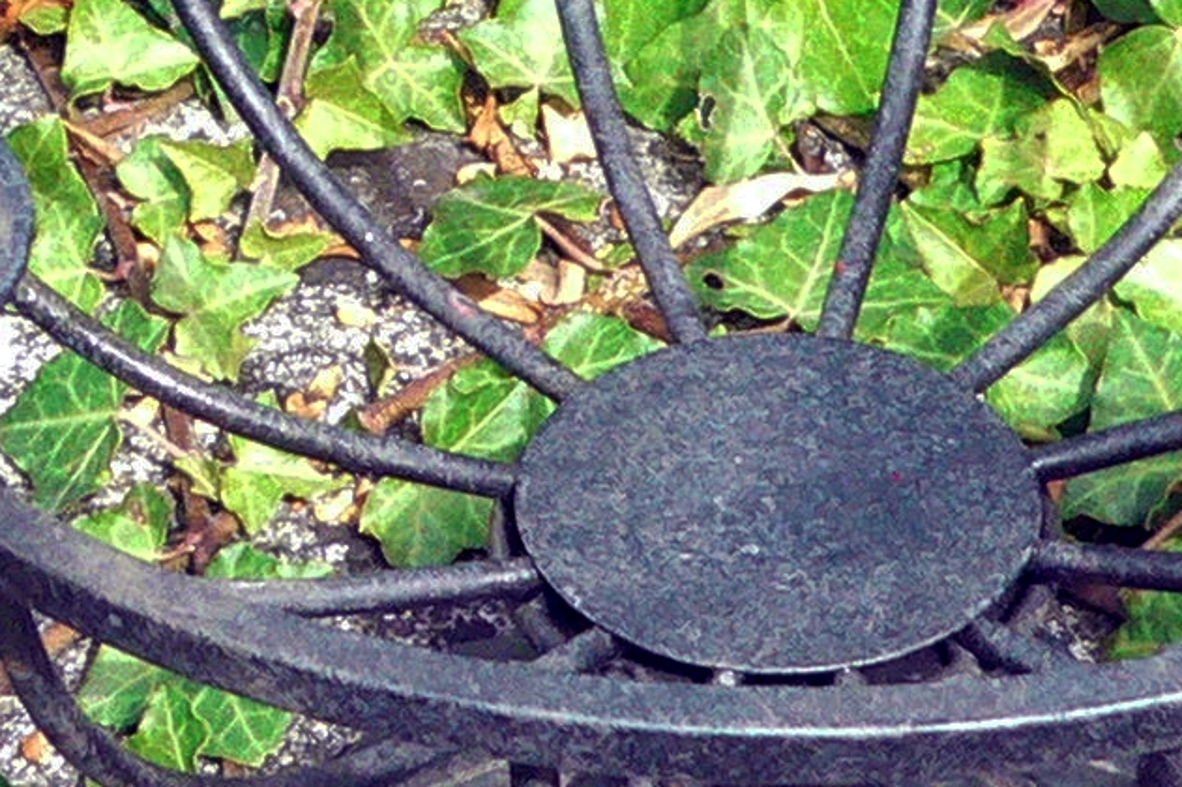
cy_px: -26
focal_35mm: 152
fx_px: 4988
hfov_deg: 13.5
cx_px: 701
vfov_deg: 9.0
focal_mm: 6
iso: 400
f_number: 2.8
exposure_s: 1/1000
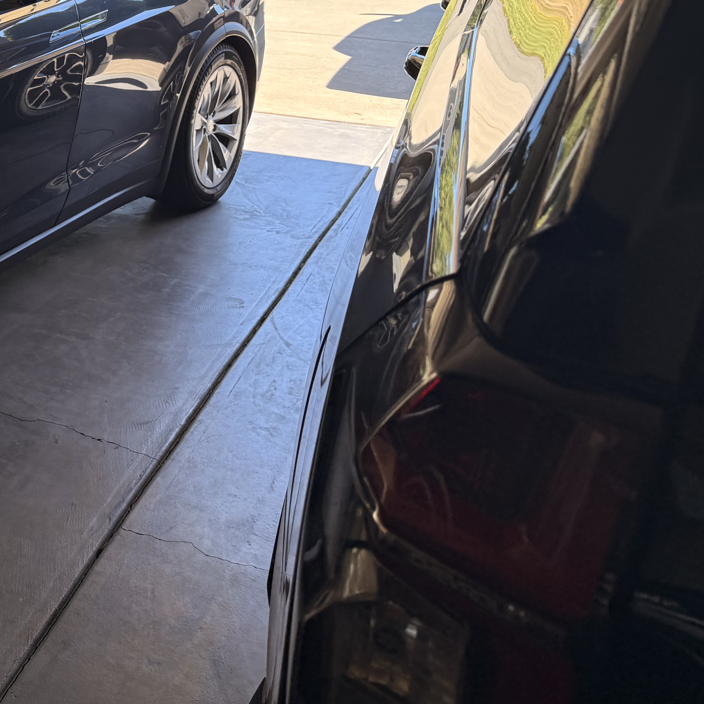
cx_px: -95
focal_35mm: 50
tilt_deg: -15.4
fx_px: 1150
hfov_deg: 30.1
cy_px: 121
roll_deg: -1.0
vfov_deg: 32.9
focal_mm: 6.76
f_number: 1.78
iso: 100
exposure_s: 1/383
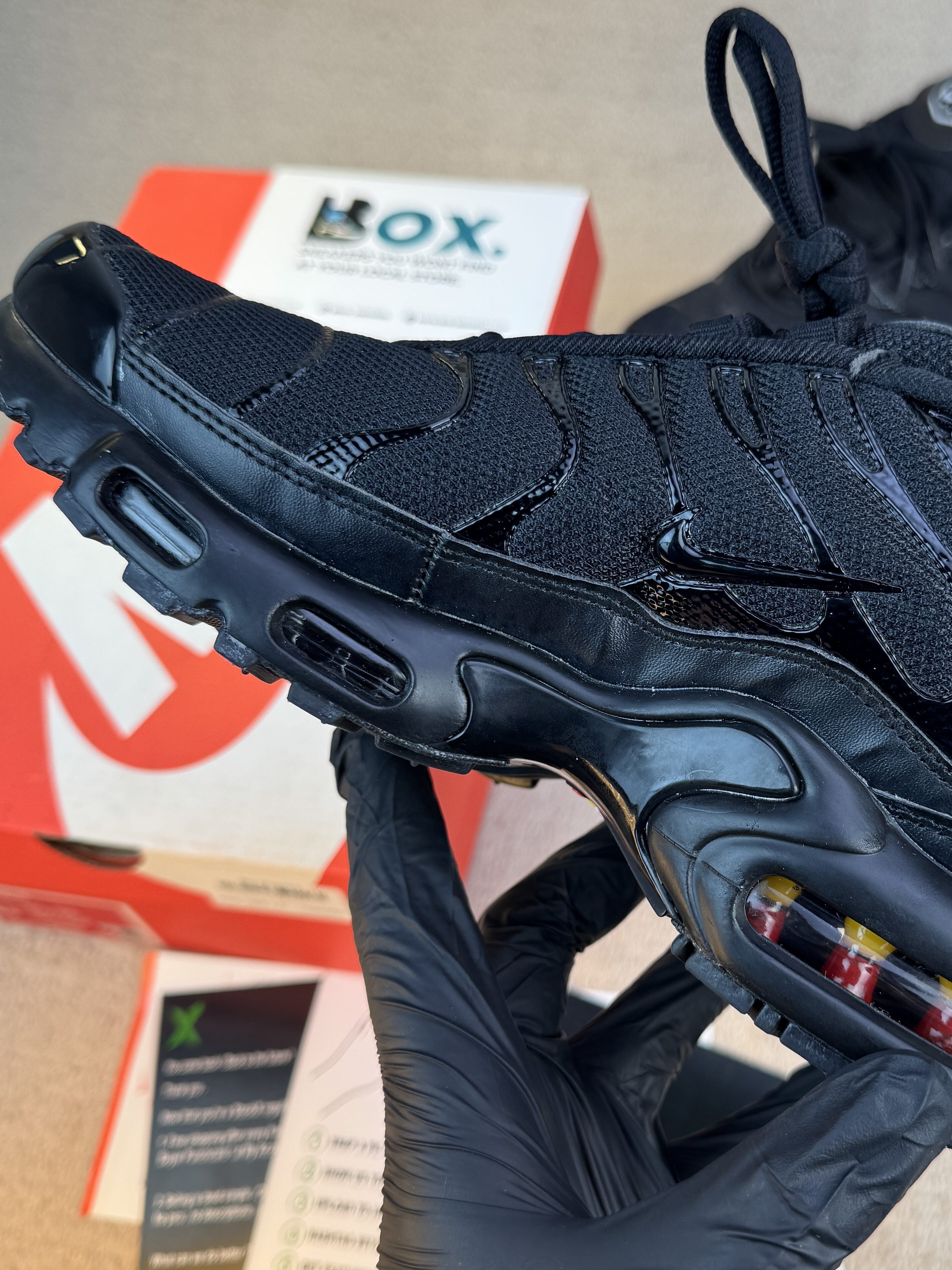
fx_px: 1320
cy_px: 667
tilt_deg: -57.1
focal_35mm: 36
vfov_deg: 51.3
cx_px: 658
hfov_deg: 39.1
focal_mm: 6.76
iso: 80
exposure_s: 1/499
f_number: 1.78
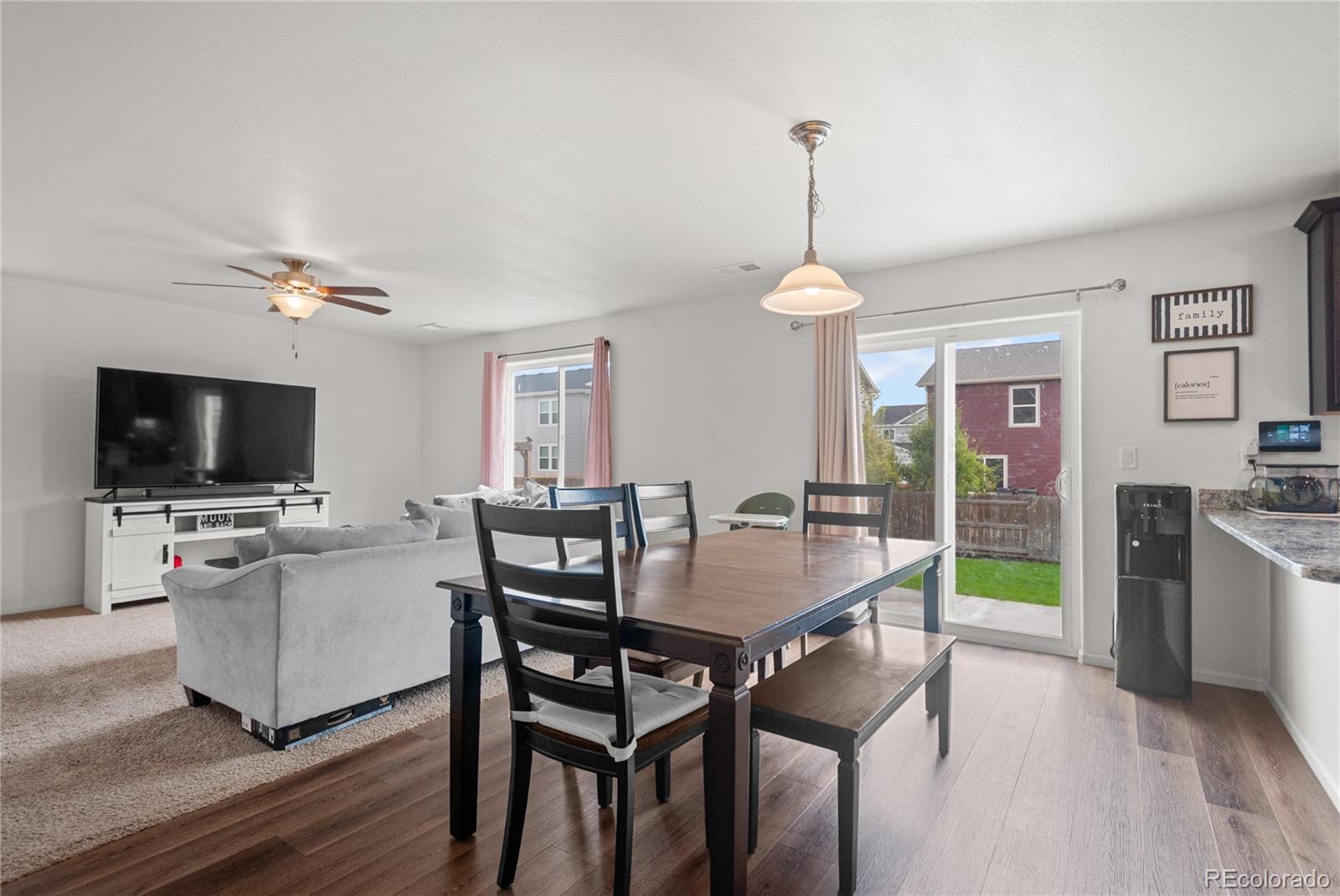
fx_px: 615
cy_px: 448
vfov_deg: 72.2
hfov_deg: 94.9
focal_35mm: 16
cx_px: 670
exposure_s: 1/40
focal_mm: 11
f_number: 3.8
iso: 200
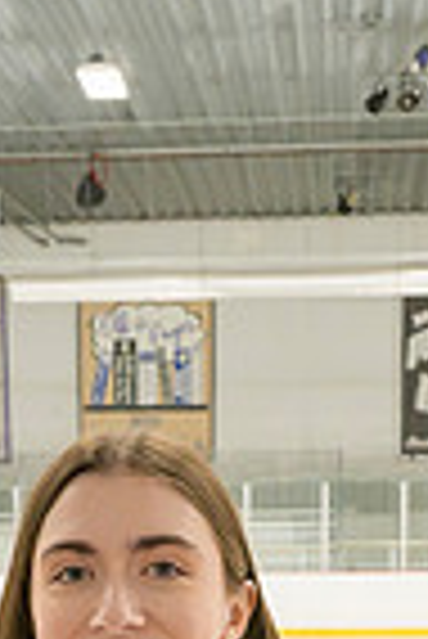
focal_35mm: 92
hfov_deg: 14.9
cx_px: 167
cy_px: 842
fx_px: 1637
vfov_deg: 20.2
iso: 3200
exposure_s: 1/250
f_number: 8
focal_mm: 29
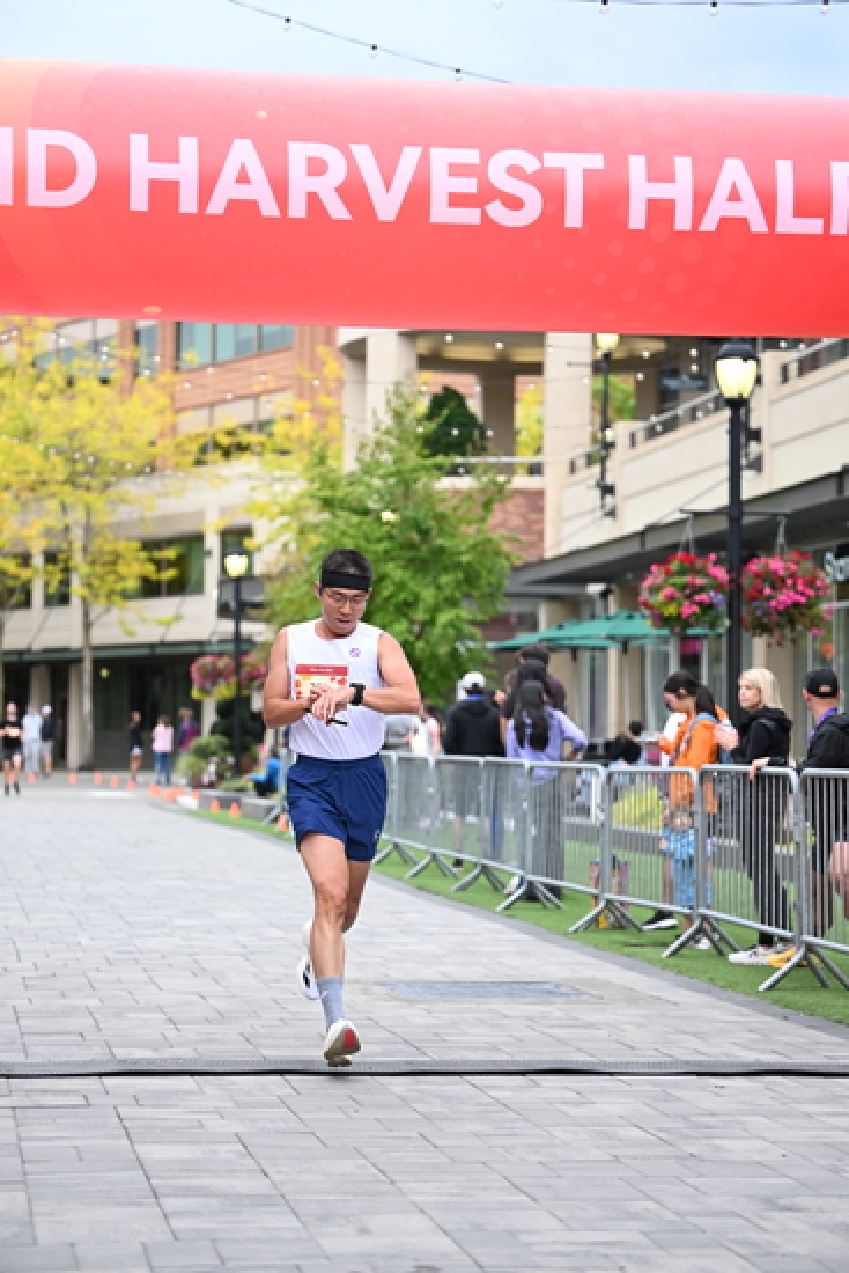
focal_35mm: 80
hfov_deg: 17.1
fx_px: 2828
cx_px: 424
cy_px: 636
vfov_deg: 25.4
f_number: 2.8
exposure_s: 1/2000
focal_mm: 80
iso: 800
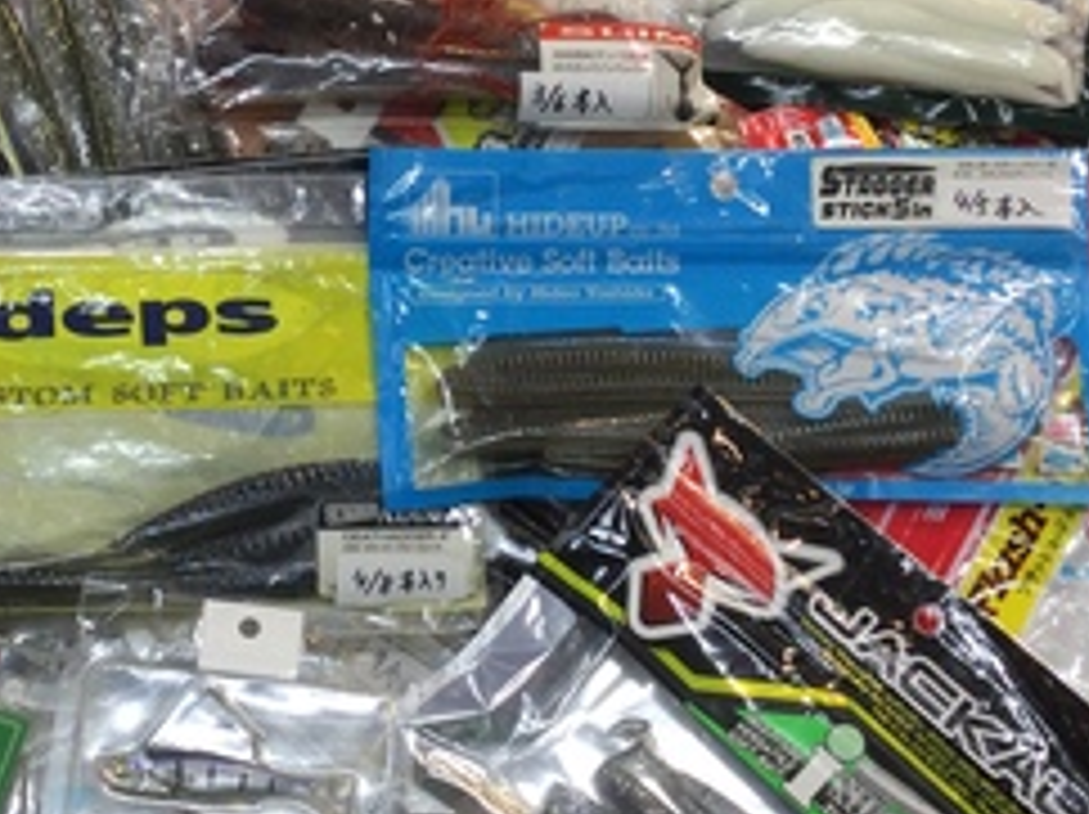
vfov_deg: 19.1
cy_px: 342
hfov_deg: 24.7
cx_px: 126
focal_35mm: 77
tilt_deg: -65.6
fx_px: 2420
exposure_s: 1/60
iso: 32
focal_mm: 3.3
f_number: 2.4
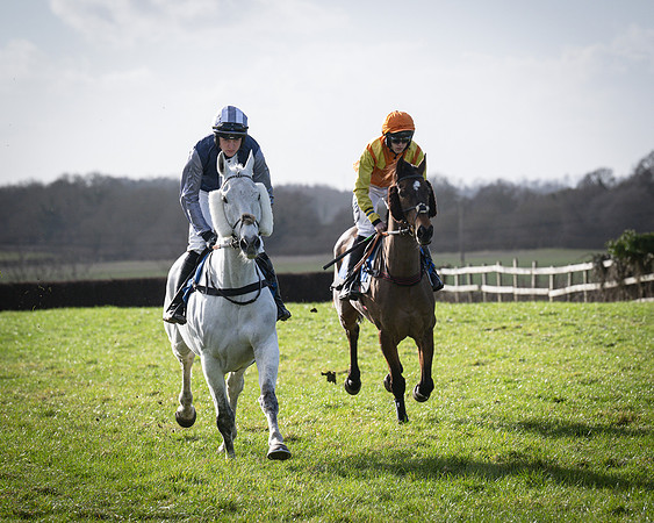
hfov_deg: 7.4
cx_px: 366
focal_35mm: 261
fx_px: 5059
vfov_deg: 5.9
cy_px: 262
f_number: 5
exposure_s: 1/2000
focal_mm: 155
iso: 400
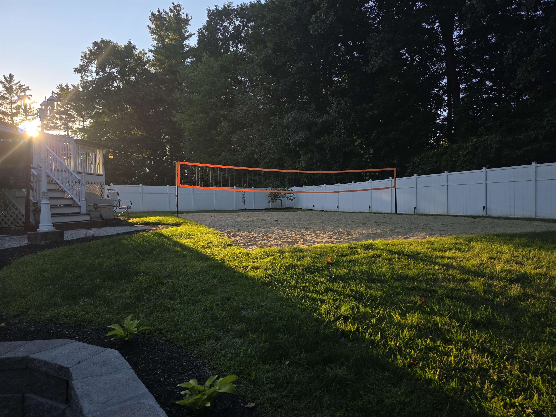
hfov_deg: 73.9
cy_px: 208
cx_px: 278
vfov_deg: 58.9
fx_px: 369
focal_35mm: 23
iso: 80
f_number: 1.7
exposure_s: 1/2905
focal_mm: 6.3
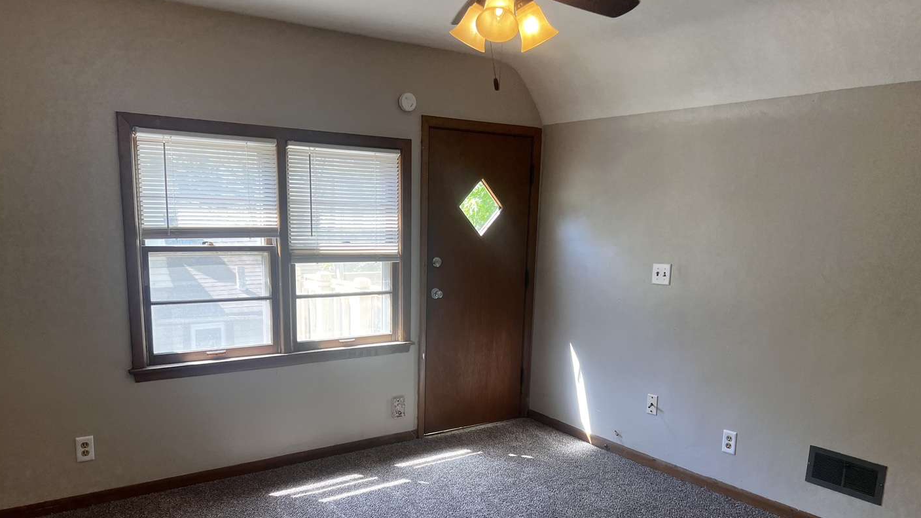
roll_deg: -1.0
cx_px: 454
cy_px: 338
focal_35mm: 29
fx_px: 708
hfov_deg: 66.1
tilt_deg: -9.7
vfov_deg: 39.8
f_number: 1.5
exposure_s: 1/146
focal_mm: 5.7
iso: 64
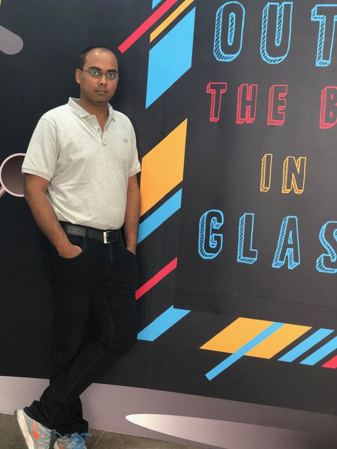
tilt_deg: -7.0
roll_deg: -4.3
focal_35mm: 52
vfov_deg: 36.8
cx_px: 168
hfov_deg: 28.0
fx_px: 675
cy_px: 224
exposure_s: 1/20
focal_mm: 6
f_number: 2.4
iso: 160
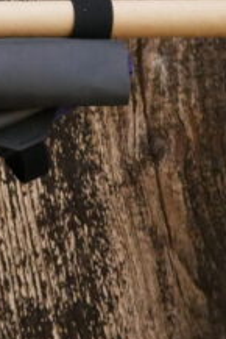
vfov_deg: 13.4
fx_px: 1438
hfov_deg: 8.5
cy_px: 198
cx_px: -226
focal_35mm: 153
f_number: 3.5
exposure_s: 1/4000
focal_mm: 20
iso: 3200
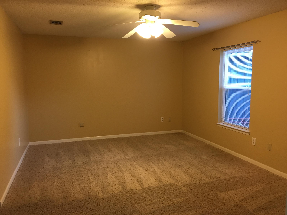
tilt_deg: -6.2
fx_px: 240
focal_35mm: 29
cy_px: 108
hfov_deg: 61.7
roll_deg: +1.0
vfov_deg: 48.2
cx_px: 144
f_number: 2.2
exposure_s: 1/30
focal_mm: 4.15
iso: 100
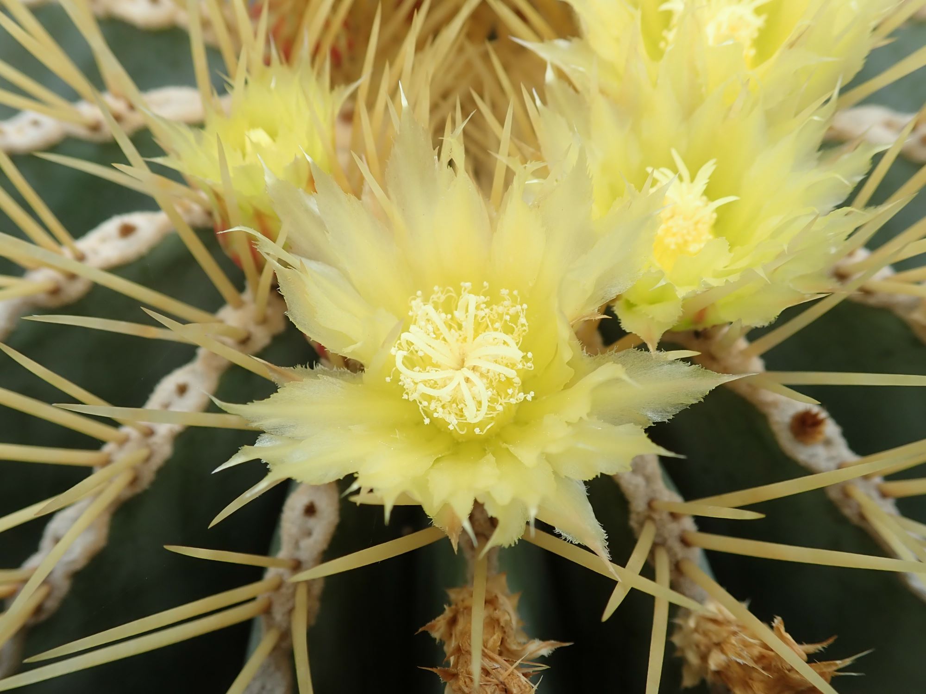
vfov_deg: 46.8
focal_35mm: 30
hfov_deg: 60.0
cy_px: 347
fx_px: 803
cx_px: 463
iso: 100
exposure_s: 1/160
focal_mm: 5.5
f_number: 3.2
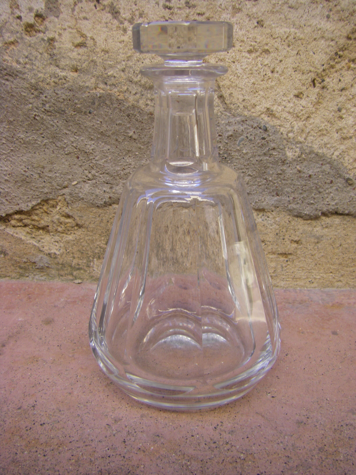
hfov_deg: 37.7
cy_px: 238
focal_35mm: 38
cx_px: 178
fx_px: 521
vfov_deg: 49.0
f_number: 3.5
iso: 64
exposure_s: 1/50
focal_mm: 6.3
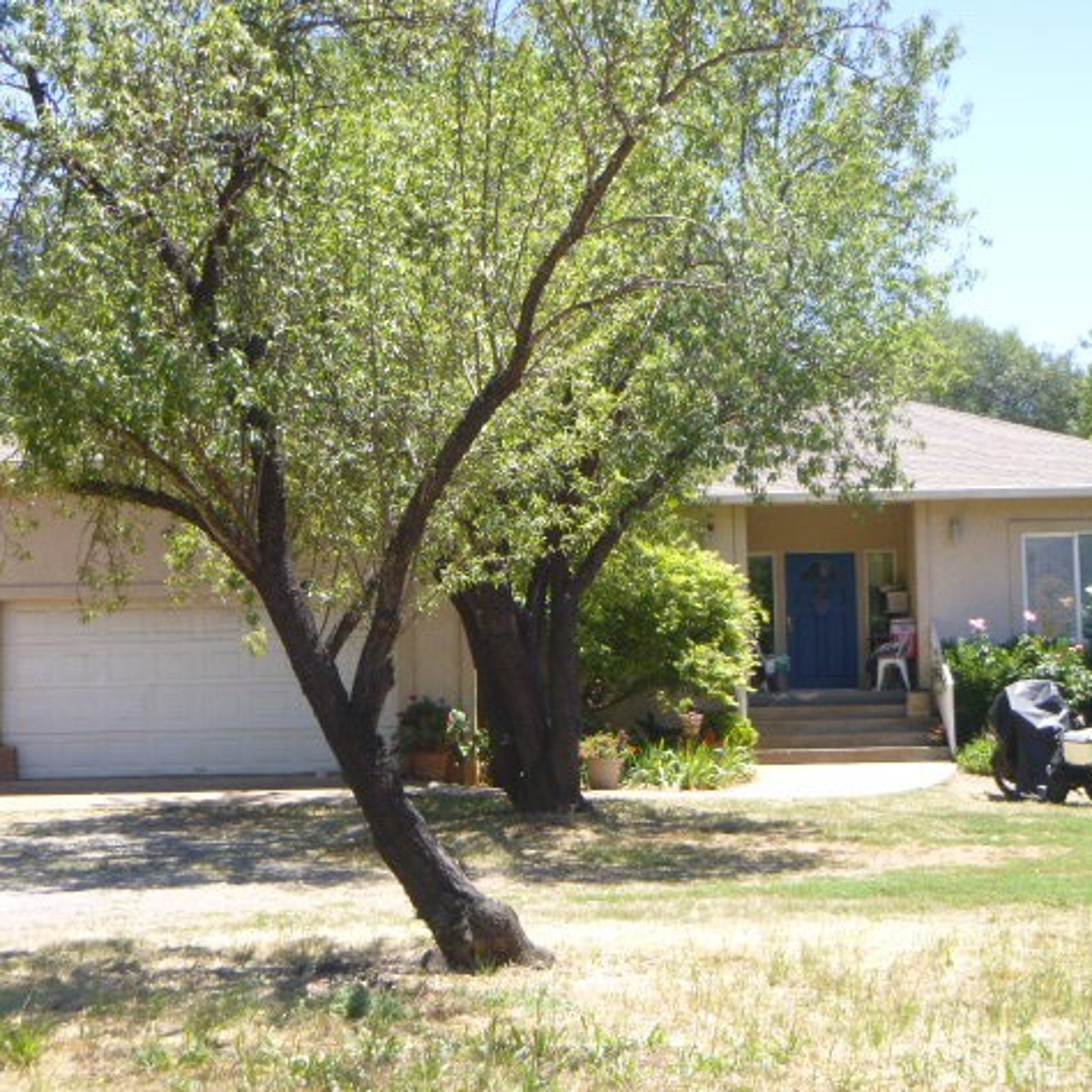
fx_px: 2641
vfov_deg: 23.4
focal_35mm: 74
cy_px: 544
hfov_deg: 23.4
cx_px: 551
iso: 100
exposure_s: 1/100
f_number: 5.3
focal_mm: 11.1
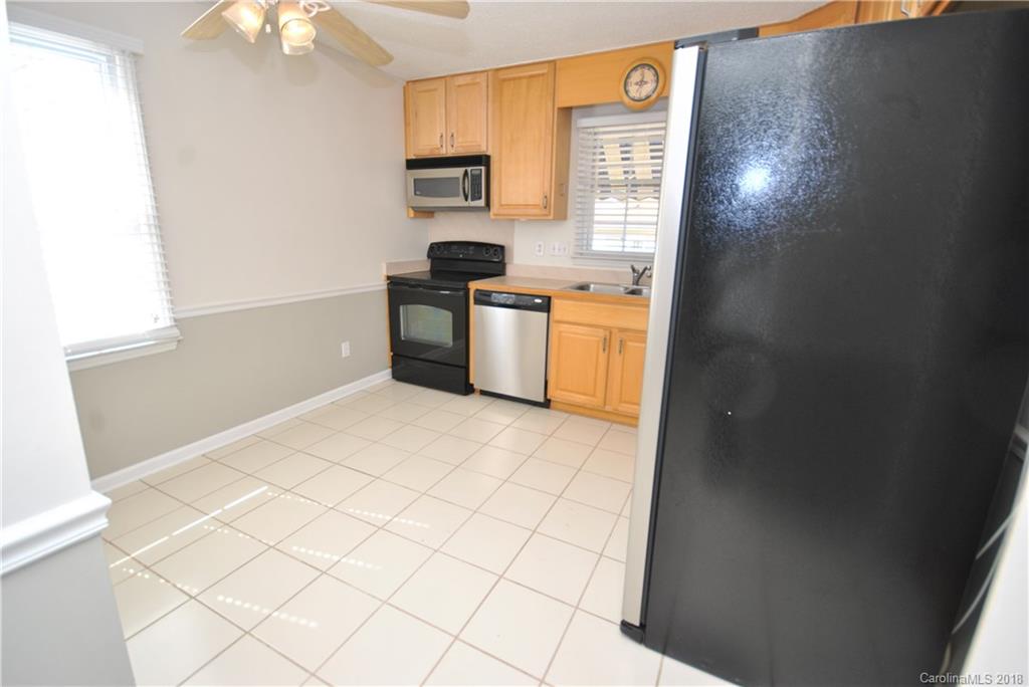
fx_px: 429
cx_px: 514
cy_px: 344
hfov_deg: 100.4
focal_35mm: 15
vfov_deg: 77.4
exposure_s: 1/80
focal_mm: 10
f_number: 4.5
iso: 200
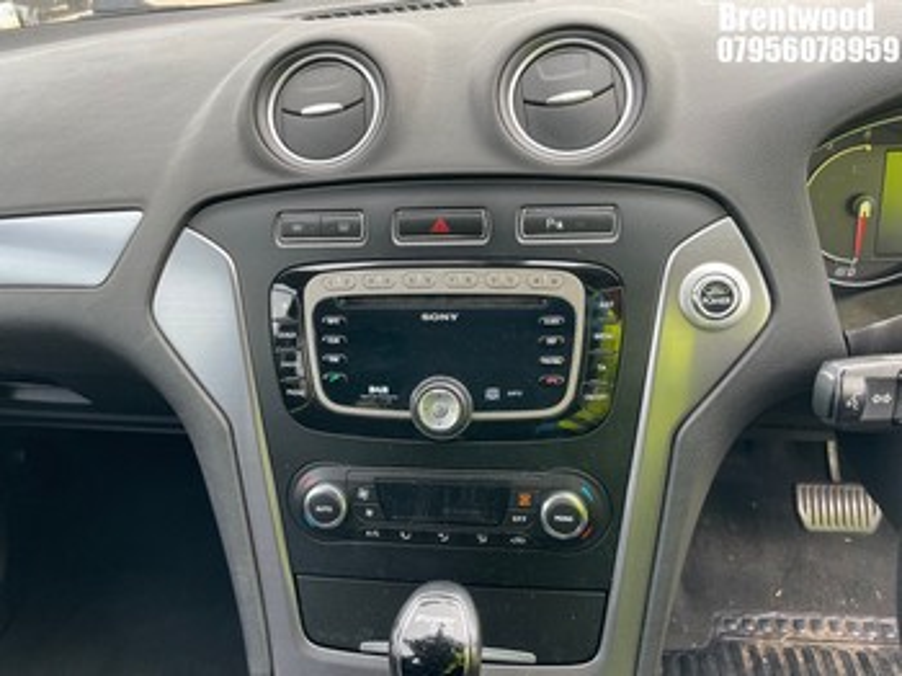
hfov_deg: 67.3
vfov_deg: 53.0
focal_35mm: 26
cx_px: 451
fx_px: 677
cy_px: 338
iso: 64
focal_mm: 4.2
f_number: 1.6
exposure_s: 1/121
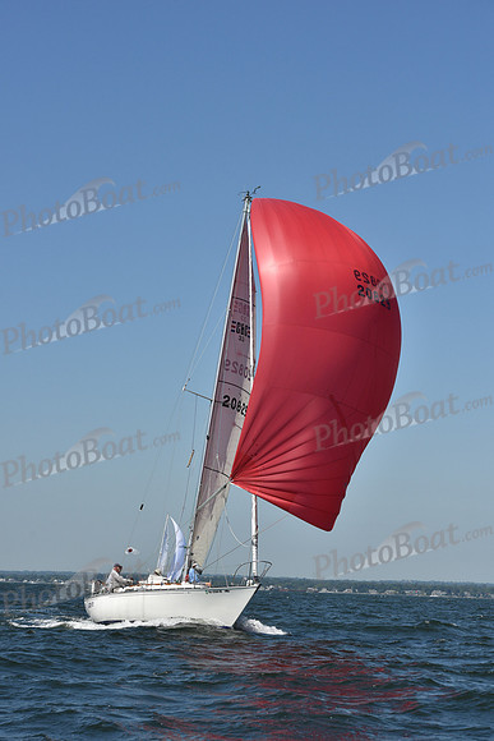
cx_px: 247
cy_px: 370
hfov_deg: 15.9
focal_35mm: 86
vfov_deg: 23.6
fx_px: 1769
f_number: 8
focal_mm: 86
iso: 250
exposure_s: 1/1250
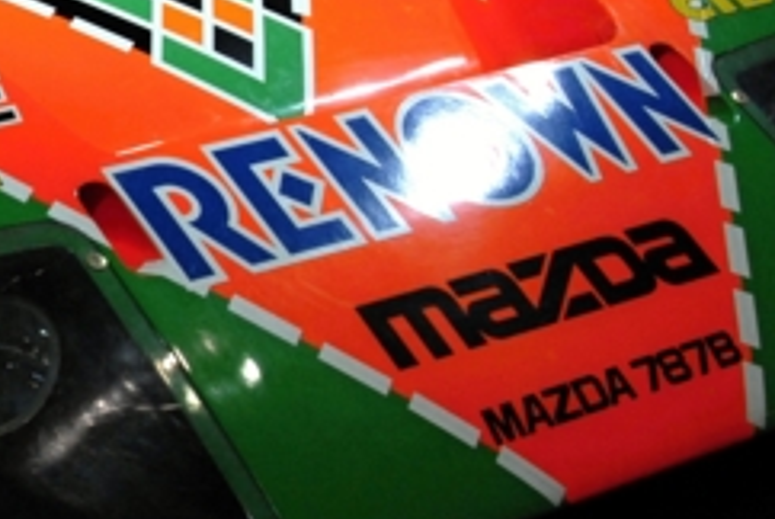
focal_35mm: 119
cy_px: 125
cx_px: -131
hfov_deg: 16.5
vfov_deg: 11.5
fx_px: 2565
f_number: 7.1
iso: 400
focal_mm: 24
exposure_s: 1/180
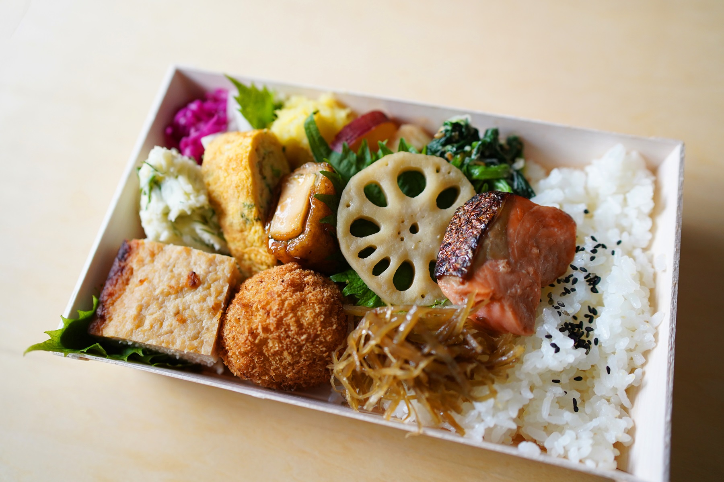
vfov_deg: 37.9
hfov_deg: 54.4
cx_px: 362
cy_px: 241
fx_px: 704
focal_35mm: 35
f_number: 2.2
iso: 1600
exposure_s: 1/400
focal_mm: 35
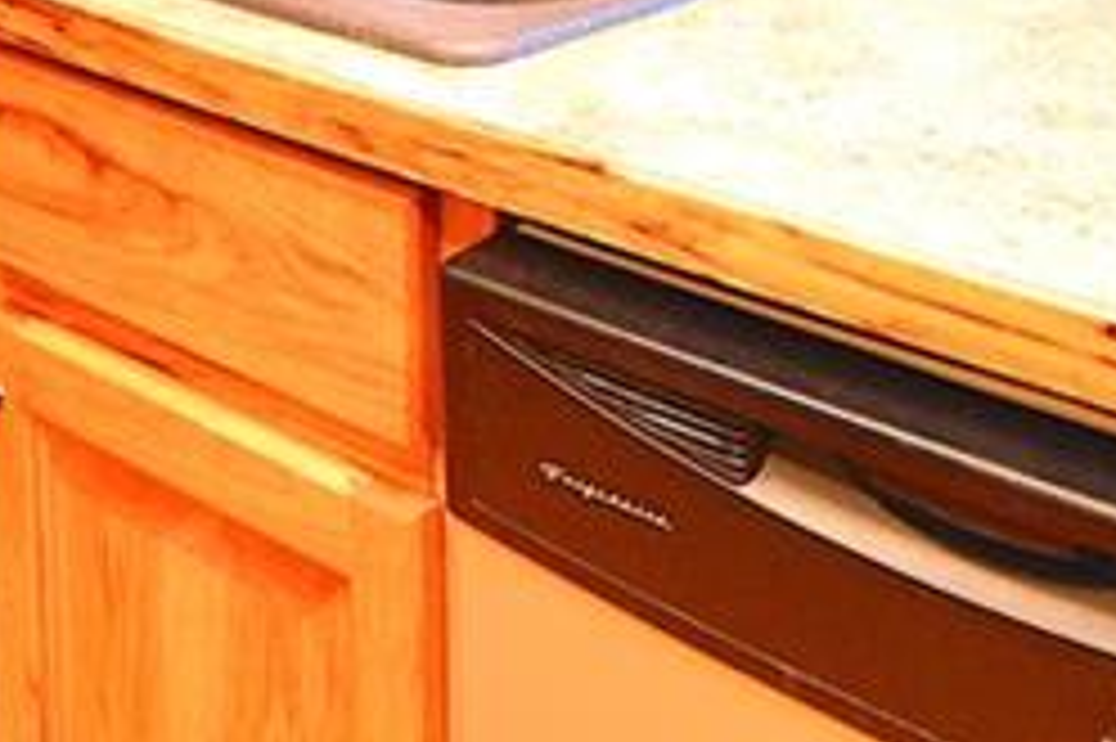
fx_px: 1921
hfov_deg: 31.9
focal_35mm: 62
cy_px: -387
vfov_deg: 19.1
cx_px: 806
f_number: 4
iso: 800
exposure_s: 1/25
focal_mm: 10
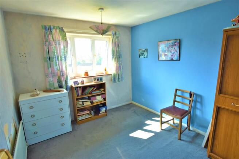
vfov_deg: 77.4
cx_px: 120
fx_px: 100
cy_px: 80
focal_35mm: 15
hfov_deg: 100.4
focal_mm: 10
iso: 360
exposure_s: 1/125
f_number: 3.5
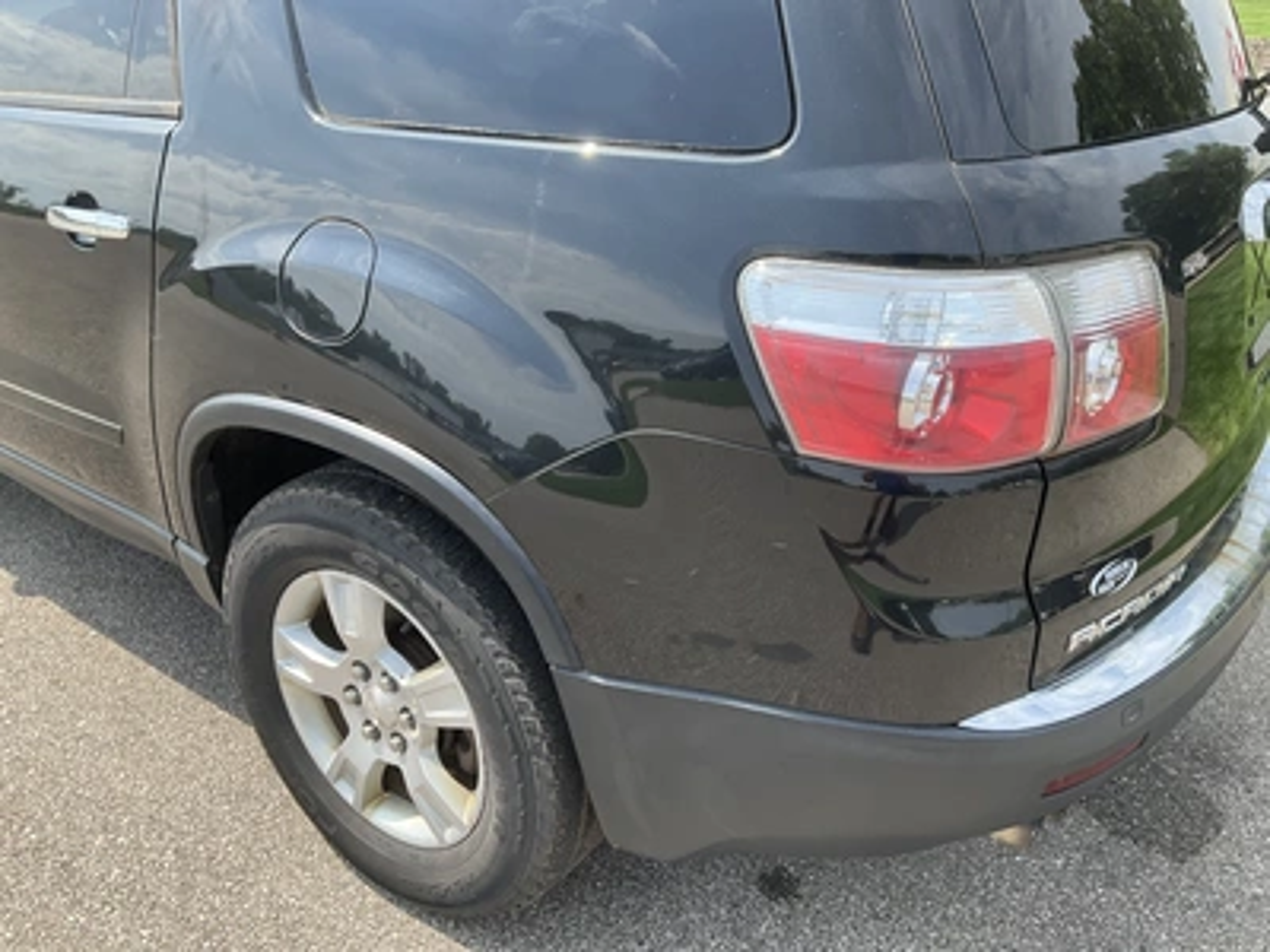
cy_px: 476
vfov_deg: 48.2
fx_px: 1064
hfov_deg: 61.7
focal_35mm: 29
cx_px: 635
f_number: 1.8
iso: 25
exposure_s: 1/627
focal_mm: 3
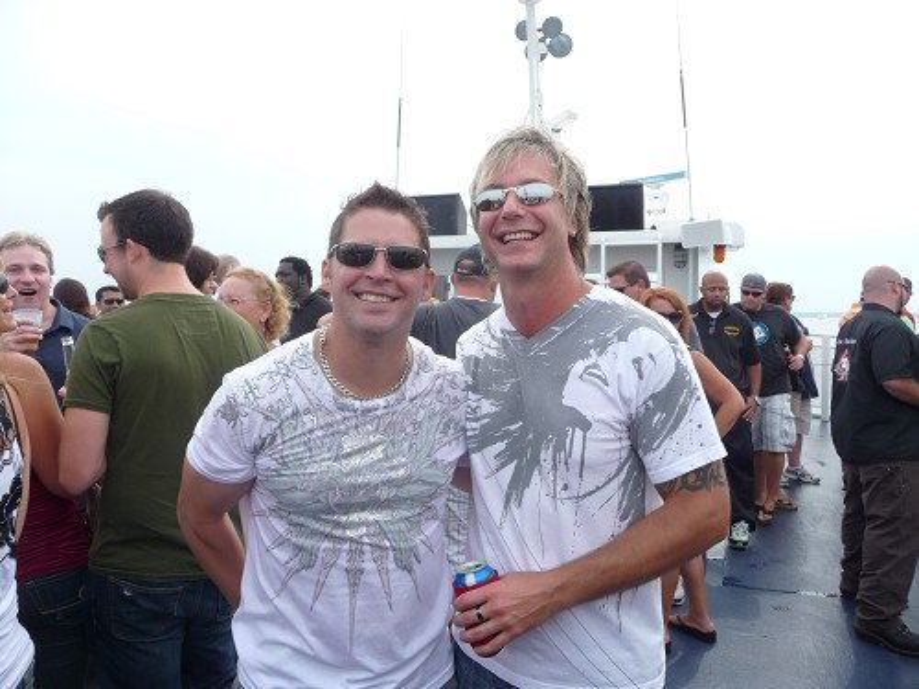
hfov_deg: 63.4
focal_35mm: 28
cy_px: 344
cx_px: 460
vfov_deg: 49.7
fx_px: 743
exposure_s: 1/400
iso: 100
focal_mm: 4.7
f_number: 3.3
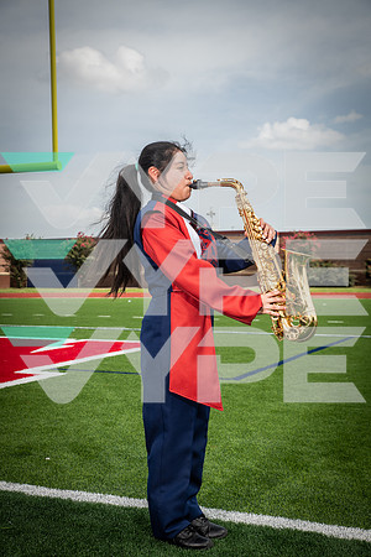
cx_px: 186
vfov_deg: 39.6
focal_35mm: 50
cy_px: 278
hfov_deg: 27.0
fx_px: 773
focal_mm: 50
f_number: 7.1
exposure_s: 1/400
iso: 125
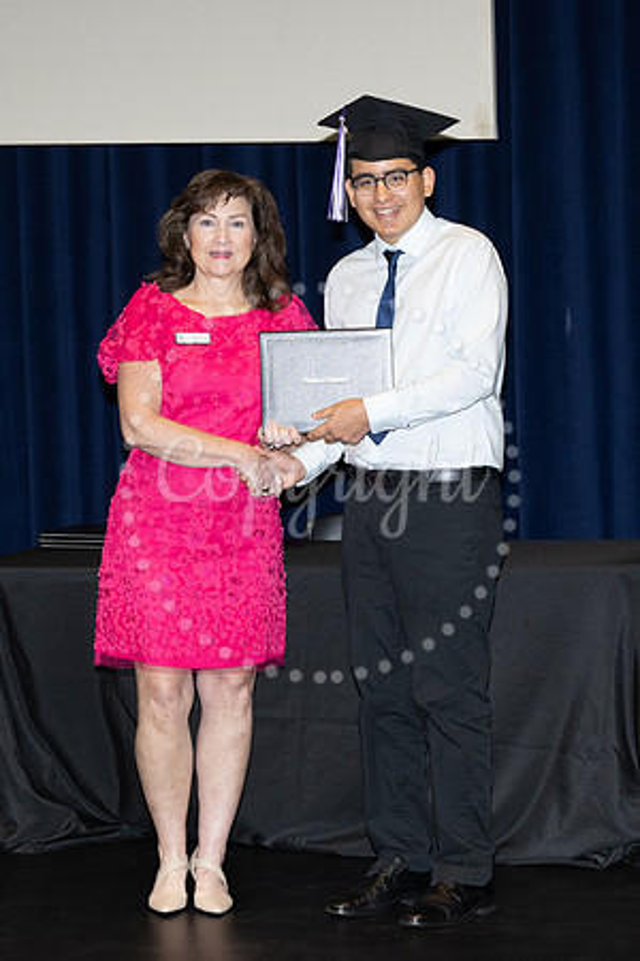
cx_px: 482
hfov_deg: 12.2
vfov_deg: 18.3
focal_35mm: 112
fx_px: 2984
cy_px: 500
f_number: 5
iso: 1000
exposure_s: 1/125
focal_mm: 65
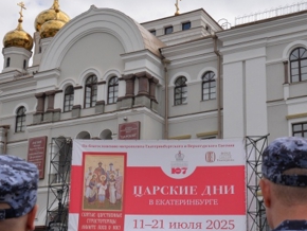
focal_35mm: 77
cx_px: 135
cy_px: 147
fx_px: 683
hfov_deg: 25.3
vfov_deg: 19.1
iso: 100
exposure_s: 1/320
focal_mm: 31
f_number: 9
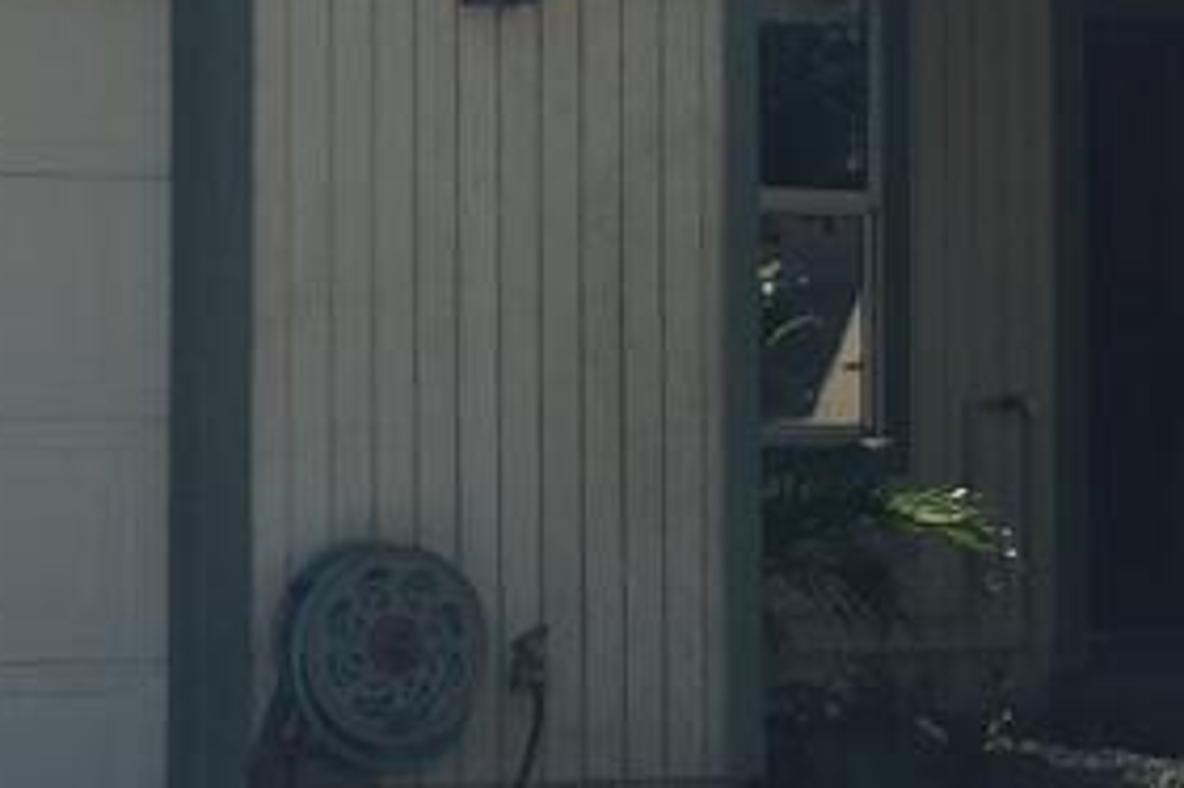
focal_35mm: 161
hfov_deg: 12.7
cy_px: 223
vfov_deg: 8.5
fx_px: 5292
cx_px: 367
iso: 32
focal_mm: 4.15
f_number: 2.2
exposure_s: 1/942
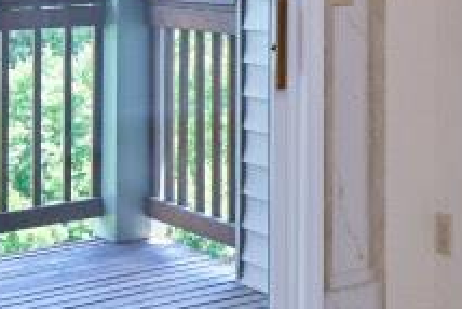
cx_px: 551
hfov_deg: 19.6
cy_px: -89
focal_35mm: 98
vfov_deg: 13.5
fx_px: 1258
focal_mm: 14
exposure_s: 1/125
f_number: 5.6
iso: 180
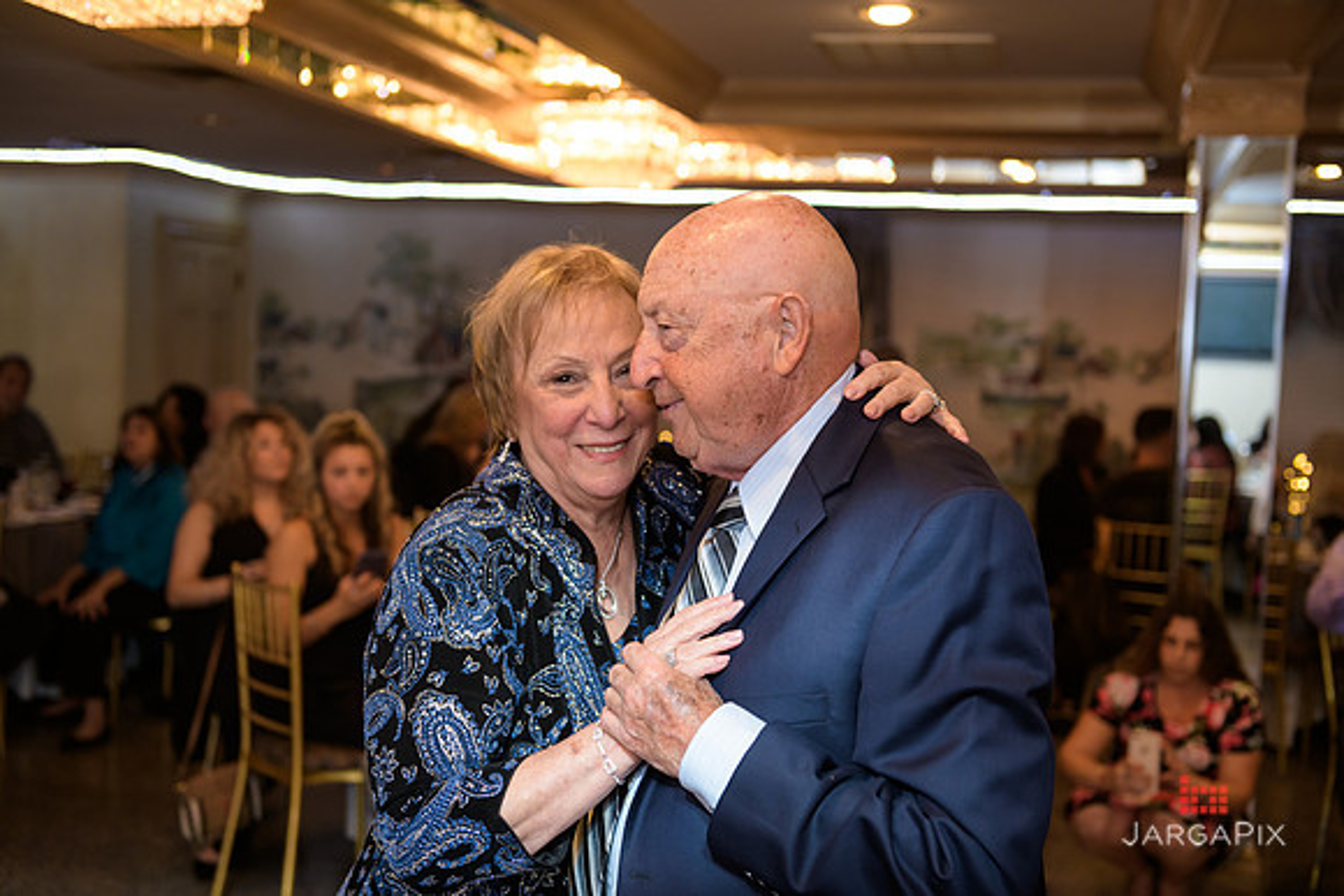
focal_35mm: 48
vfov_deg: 28.1
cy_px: 448
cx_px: 672
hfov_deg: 41.1
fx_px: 1792
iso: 800
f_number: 3.2
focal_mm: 48
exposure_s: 1/125
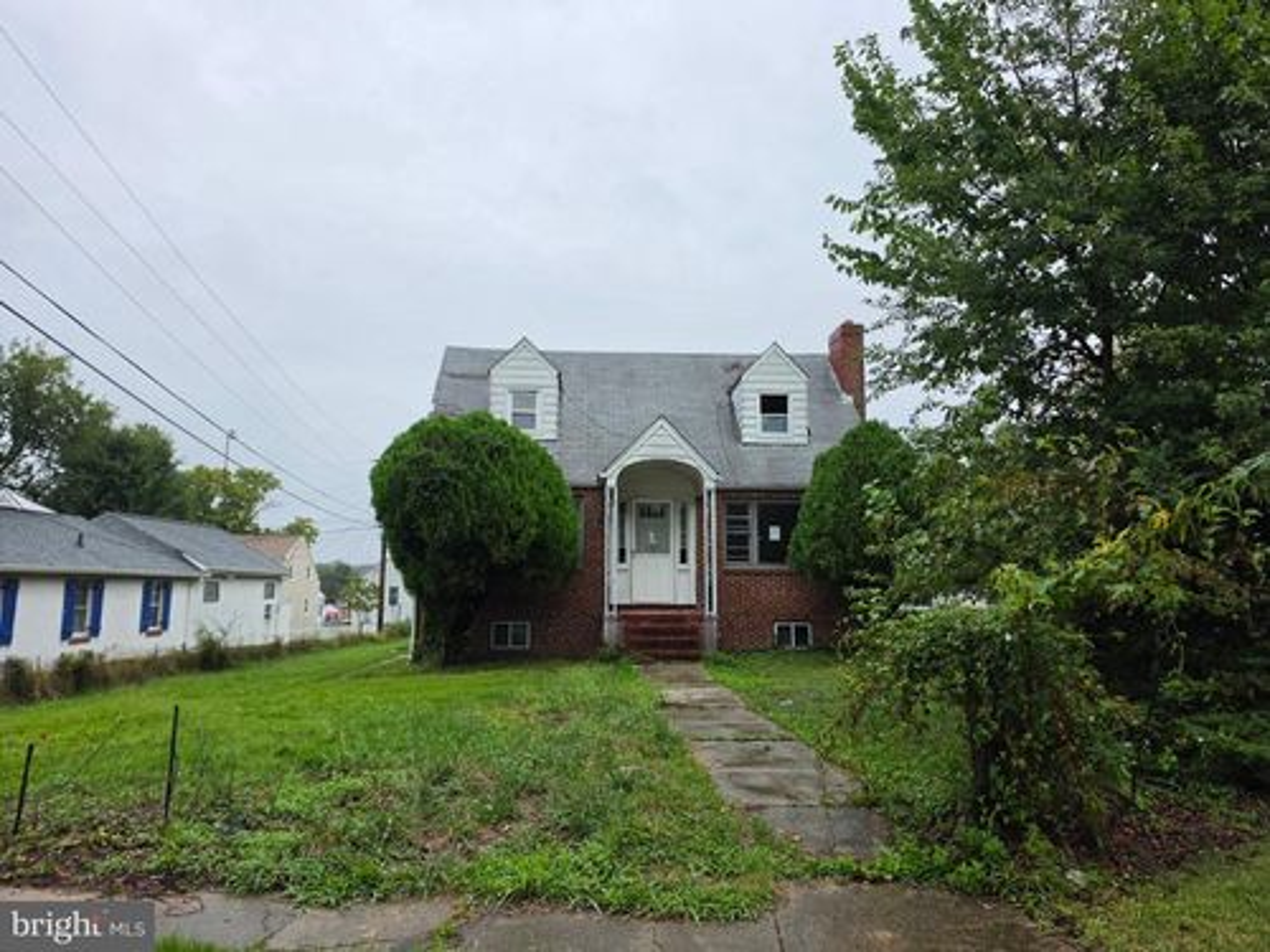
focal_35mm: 23
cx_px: 635
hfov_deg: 73.9
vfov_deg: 58.9
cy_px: 476
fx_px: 844
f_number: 1.4
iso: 64
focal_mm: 6.5
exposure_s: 1/2000
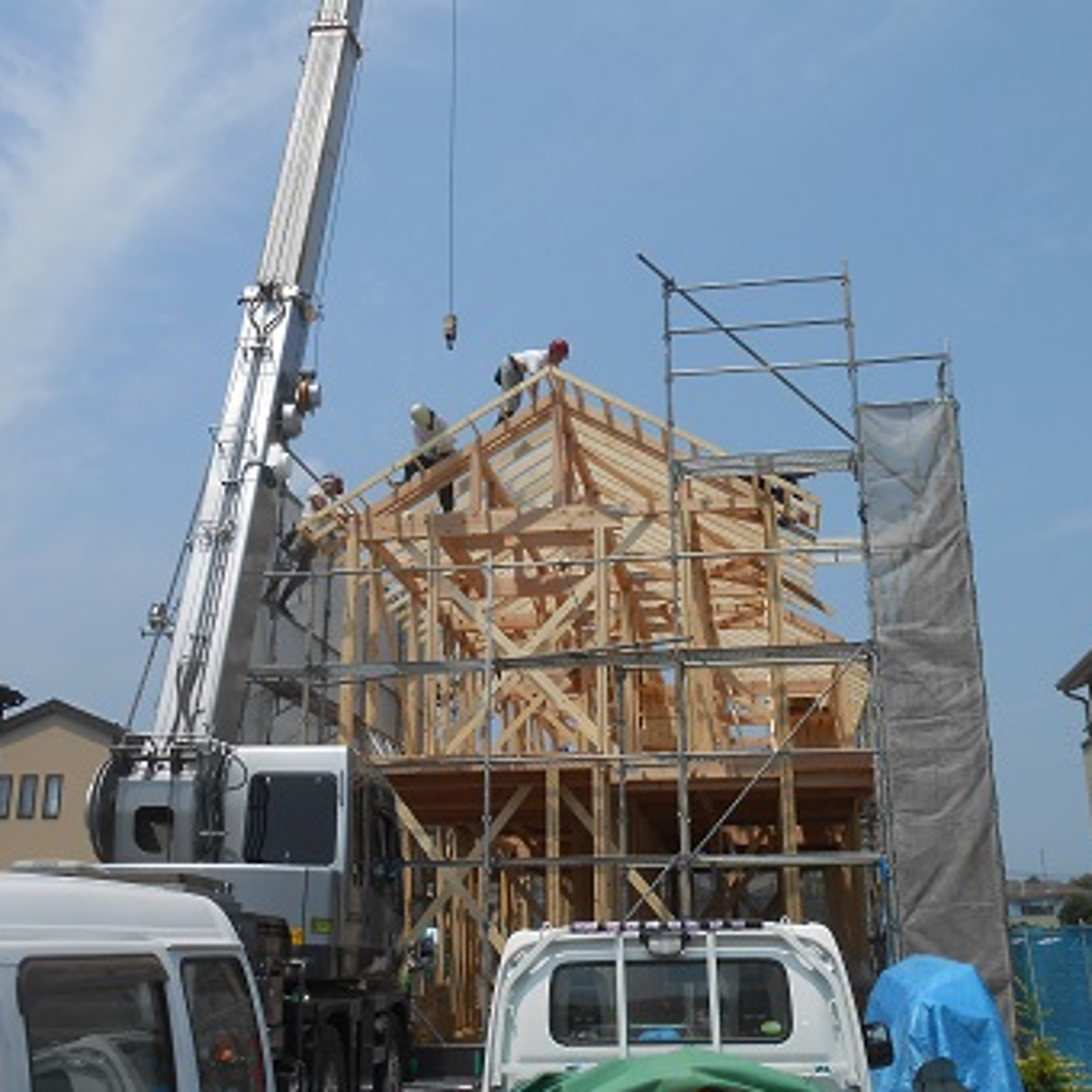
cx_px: 527
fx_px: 1392
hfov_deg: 42.8
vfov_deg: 42.8
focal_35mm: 39
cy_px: 525
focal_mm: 5.3
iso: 80
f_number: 3.8
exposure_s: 1/1500
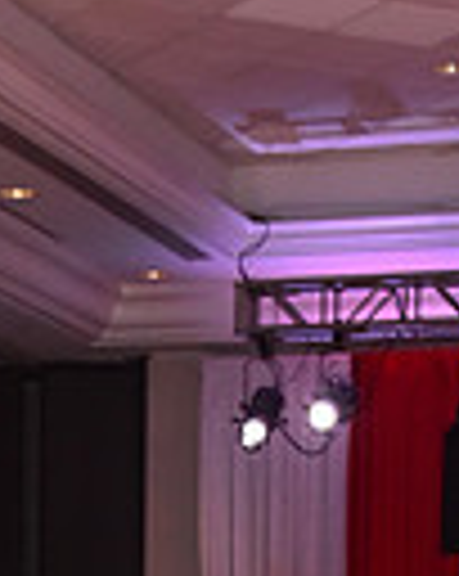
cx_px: 241
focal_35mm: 187
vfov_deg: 9.5
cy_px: 1233
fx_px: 3183
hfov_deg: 8.2
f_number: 6.3
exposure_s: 1/320
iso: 2500
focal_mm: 44
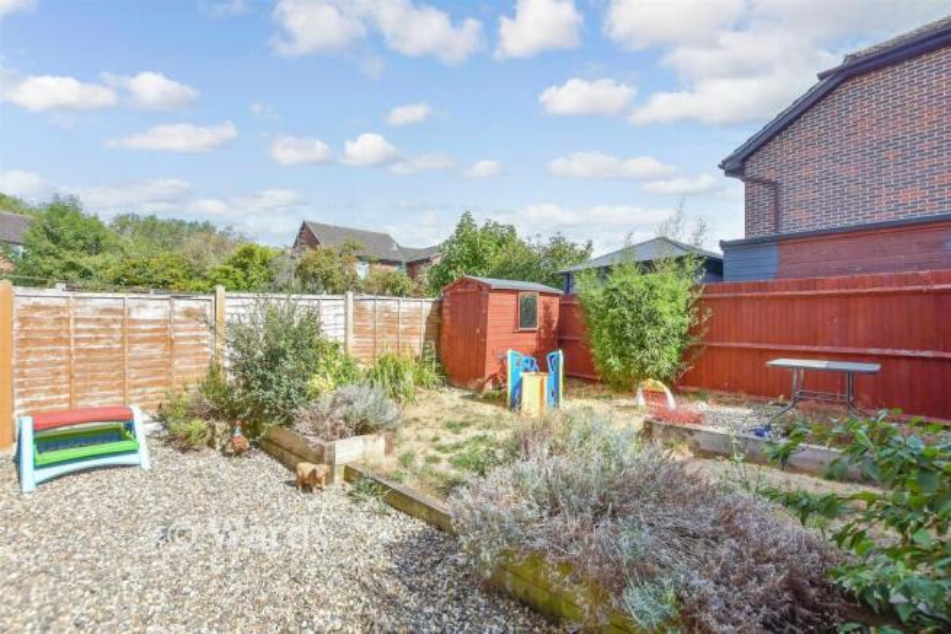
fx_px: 396
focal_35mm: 15
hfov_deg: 100.4
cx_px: 476
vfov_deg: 77.4
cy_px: 317
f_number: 8
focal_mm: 10
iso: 320
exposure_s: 1/500
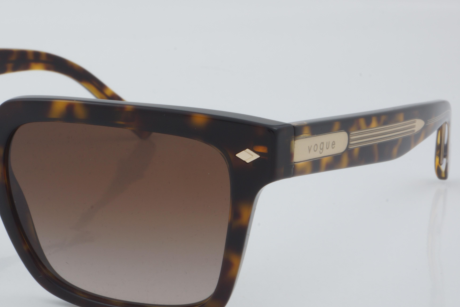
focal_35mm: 115
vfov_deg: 11.9
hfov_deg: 17.7
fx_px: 1469
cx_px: 114
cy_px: 188
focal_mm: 50
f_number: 32
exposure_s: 1/3
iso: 100
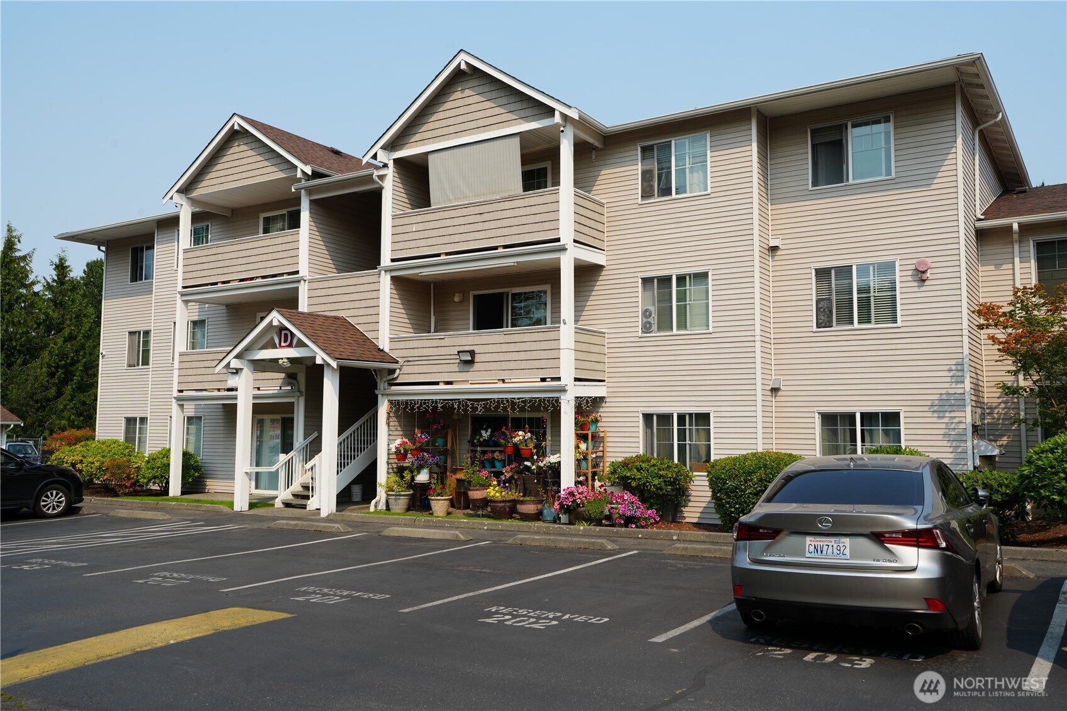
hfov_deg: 60.3
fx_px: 919
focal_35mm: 31
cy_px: 356
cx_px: 534
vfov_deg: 42.3
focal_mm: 31
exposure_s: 1/160
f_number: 10
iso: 100
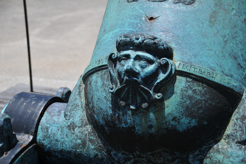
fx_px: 573
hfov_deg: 24.2
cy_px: 82
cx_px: 123
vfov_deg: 16.2
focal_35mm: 84
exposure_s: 1/2000
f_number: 4.8
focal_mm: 56
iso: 200
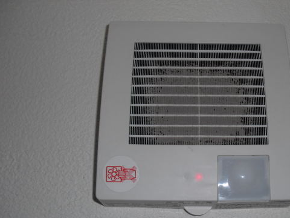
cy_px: 126
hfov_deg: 39.4
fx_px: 402
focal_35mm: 48
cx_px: 183
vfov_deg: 30.2
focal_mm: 6.3
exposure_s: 1/60
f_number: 3.1
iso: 64
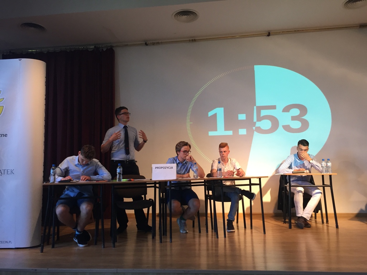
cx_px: 184
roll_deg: -0.8
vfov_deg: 48.2
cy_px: 138
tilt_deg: +5.1
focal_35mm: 29
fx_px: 307
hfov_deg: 61.7
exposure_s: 1/33
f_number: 2.2
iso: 64
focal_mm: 4.15
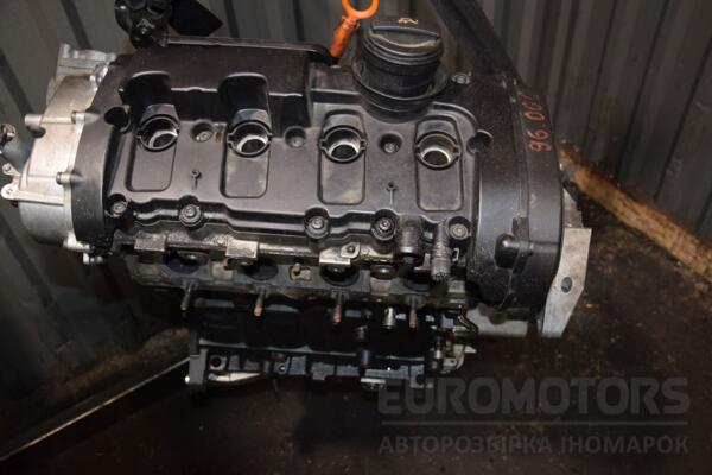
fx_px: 653
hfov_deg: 57.2
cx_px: 356
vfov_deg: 40.0
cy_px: 238
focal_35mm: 33
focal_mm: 22
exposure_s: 1/60
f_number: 5
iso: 800
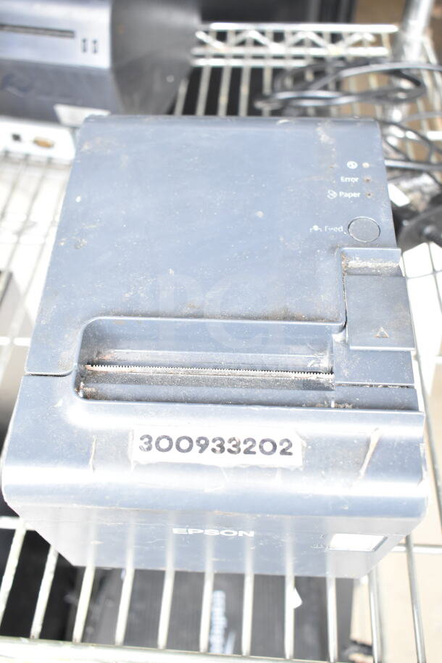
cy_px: 332
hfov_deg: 38.4
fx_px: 635
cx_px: 221
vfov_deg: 55.1
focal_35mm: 34
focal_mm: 23
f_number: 4.5
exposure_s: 1/80
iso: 1600
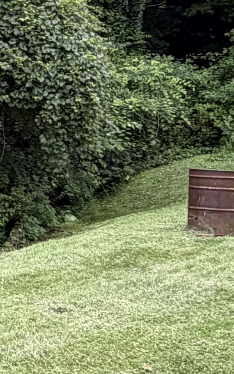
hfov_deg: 12.6
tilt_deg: -2.0
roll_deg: -5.8
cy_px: 100
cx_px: -211
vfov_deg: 22.1
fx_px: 948
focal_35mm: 93
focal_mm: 2.22
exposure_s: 1/233
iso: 40
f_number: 2.2
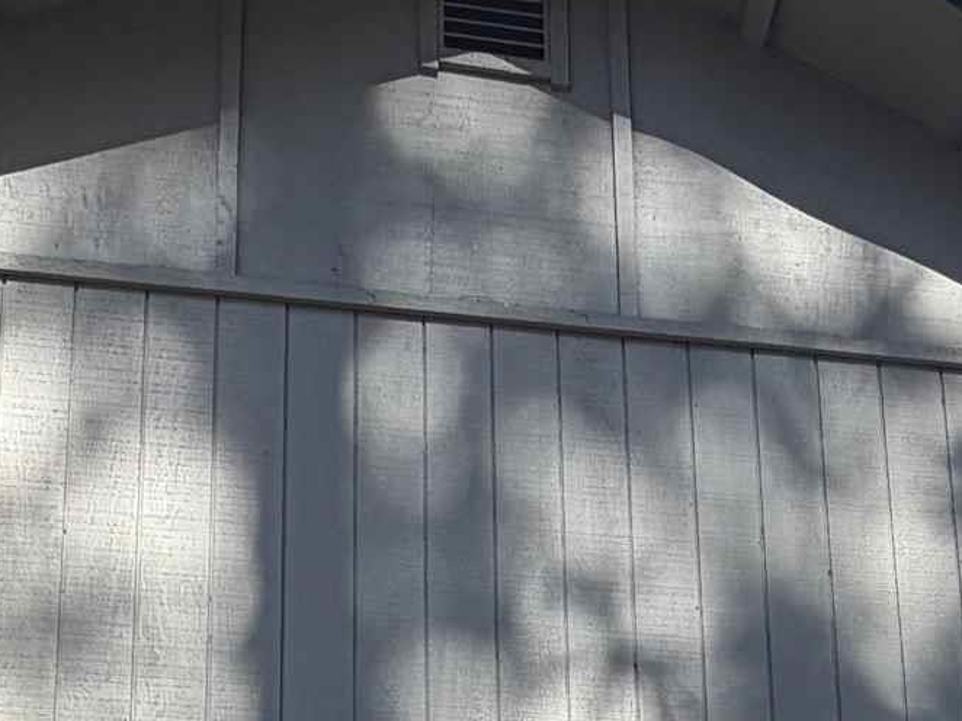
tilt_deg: +13.8
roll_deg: +1.7
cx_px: 574
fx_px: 1806
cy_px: 1361
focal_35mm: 65
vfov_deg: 17.5
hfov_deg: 29.8
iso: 40
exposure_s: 1/502
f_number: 2.2
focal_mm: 2.22
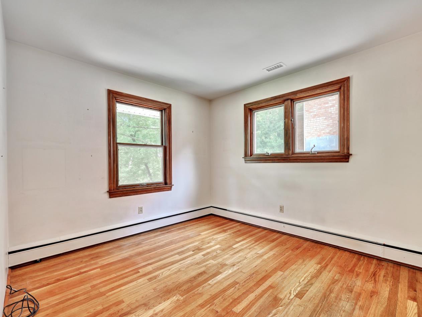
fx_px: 195
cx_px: 235
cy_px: 165
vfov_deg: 78.1
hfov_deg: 94.1
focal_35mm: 16
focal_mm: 14
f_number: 8
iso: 400
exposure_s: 1/3.33
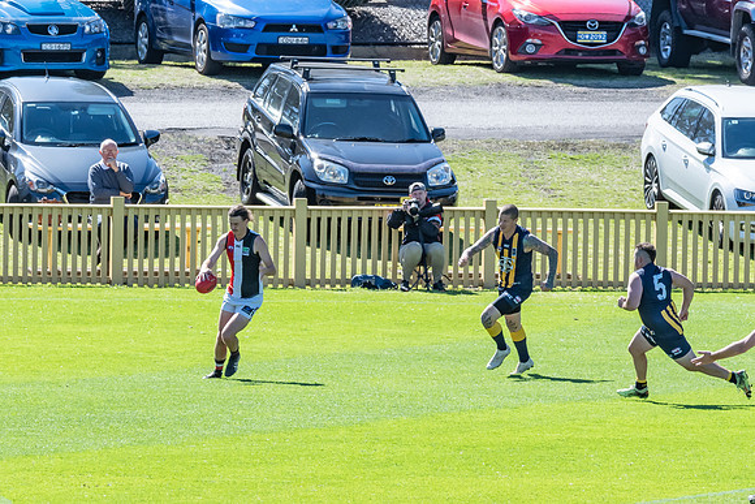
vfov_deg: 1.9
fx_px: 15276
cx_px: 231
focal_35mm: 728
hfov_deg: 2.8
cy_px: 323
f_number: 14
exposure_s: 1/800
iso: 800
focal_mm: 350
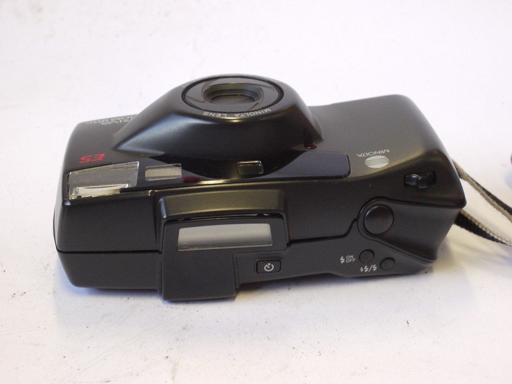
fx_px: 887
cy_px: 192
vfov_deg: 24.4
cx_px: 256
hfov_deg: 32.2
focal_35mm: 60
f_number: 9
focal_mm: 30
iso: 800
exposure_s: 1/40
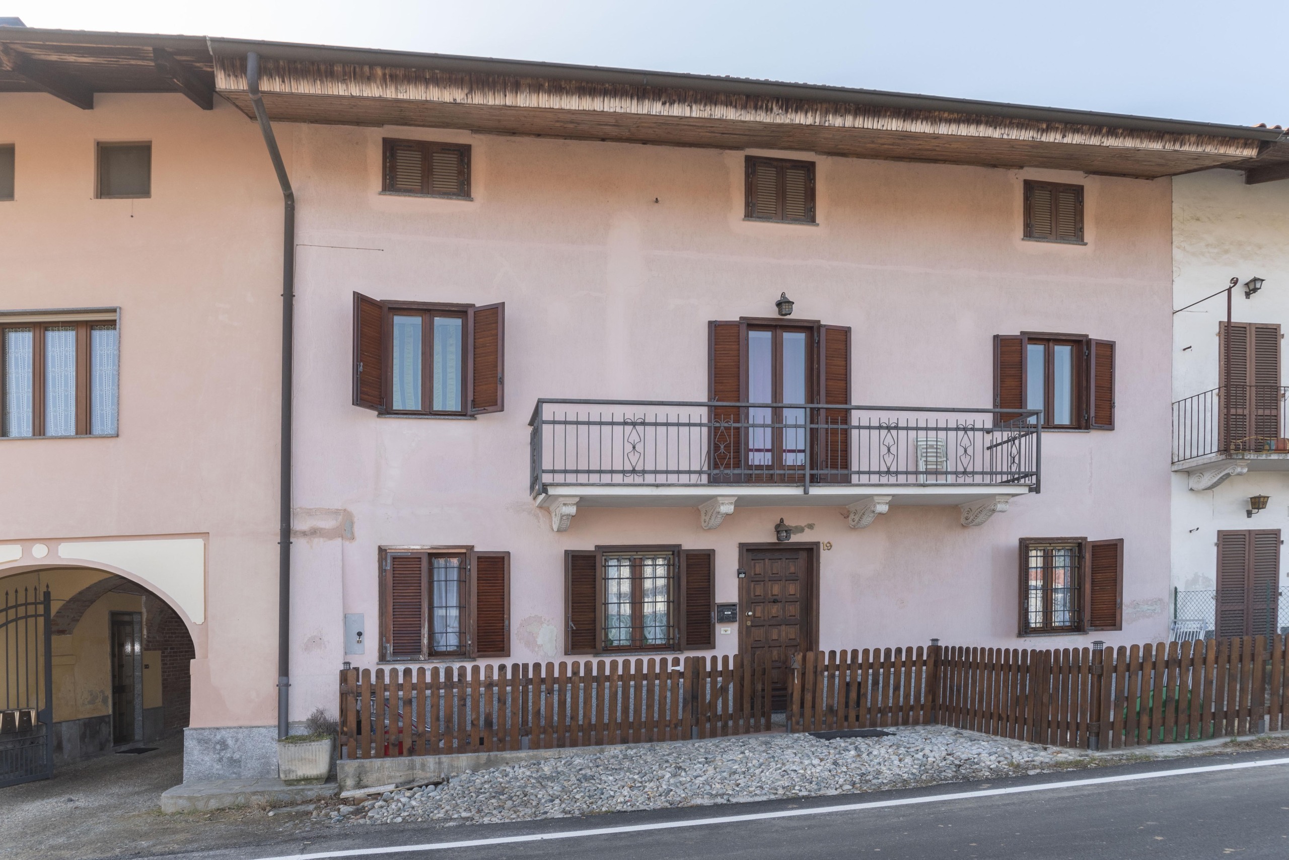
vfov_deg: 62.0
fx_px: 716
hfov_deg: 84.0
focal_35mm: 20
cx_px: 644
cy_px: 430
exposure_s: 1/250
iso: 320
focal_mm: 20
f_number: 8
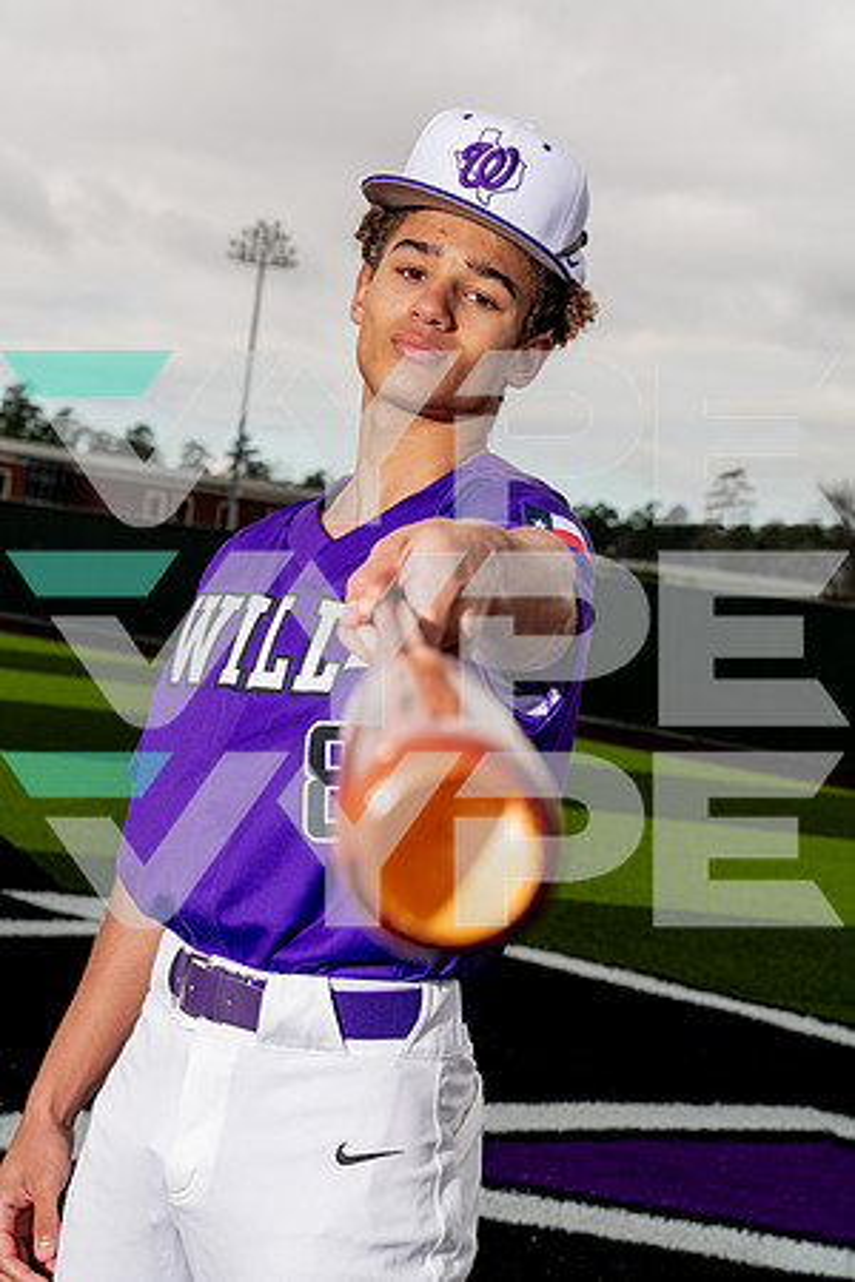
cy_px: 641
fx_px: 2494
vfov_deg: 28.8
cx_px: 428
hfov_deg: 19.5
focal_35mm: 70
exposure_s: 1/200
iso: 100
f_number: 8
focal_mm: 70
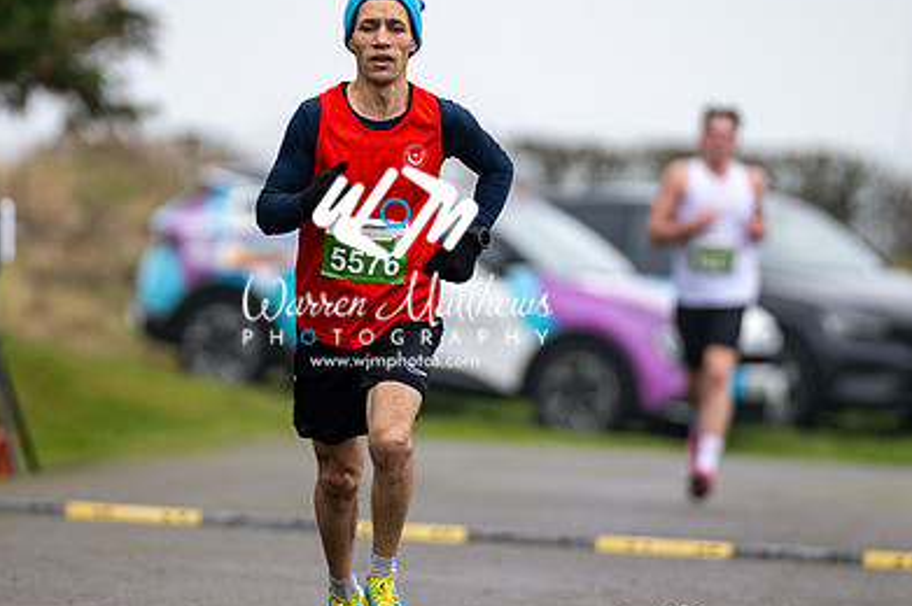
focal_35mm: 667
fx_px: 16883
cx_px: 394
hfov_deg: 3.1
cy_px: 263
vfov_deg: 2.1
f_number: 2.8
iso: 320
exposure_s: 1/1600
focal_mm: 300
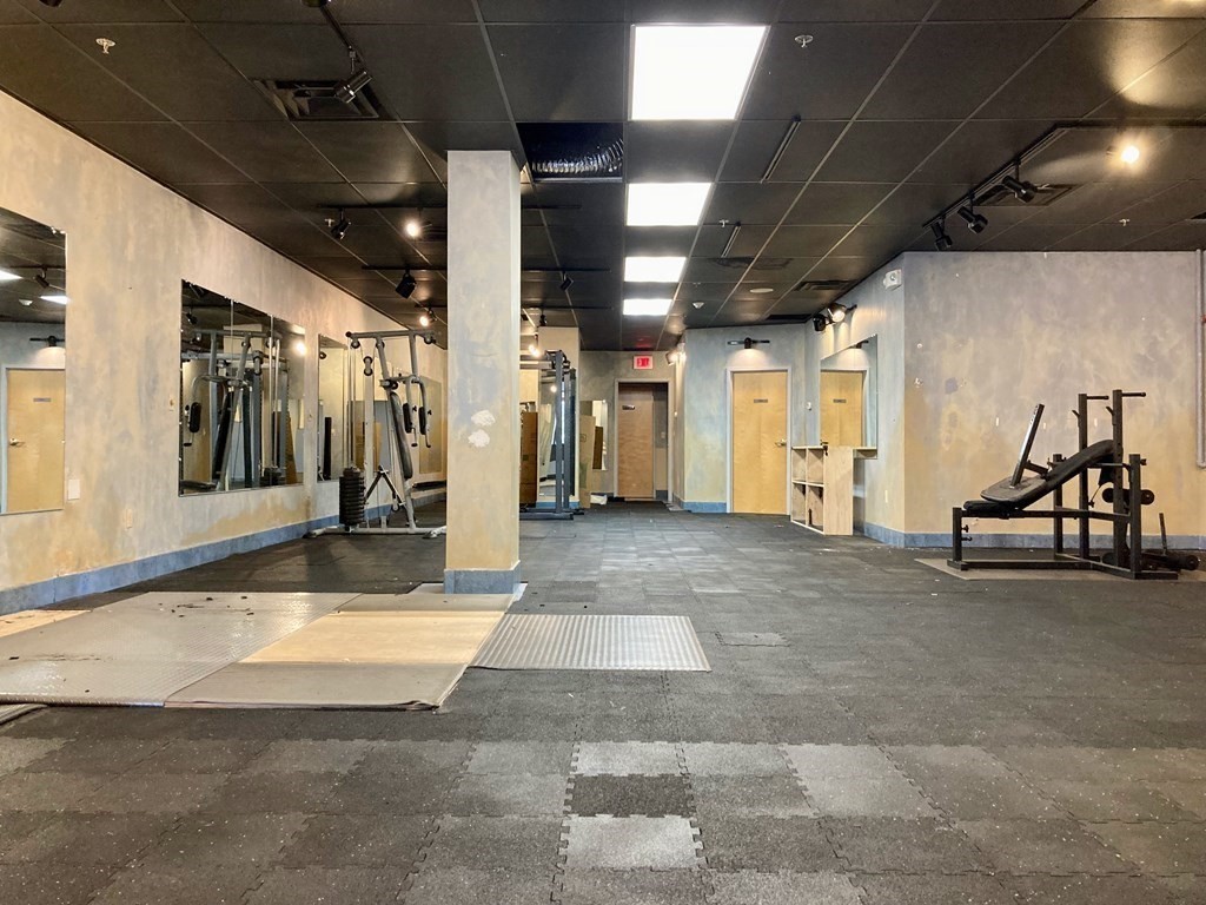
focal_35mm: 28
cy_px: 452
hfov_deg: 63.4
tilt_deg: +0.7
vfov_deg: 49.7
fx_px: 976
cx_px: 603
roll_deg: -1.2
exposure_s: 1/40
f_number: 1.8
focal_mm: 3.99
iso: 250
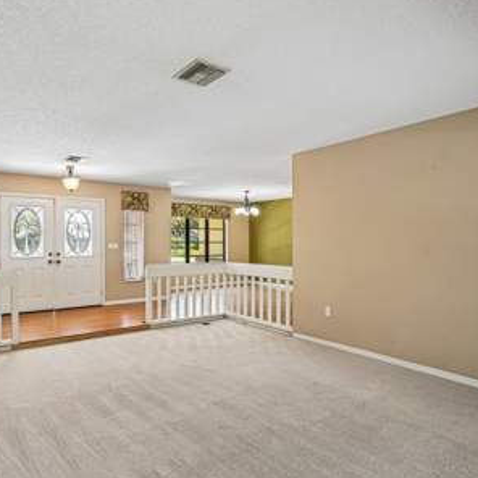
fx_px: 344
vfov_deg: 69.6
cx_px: 158
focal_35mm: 22
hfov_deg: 67.7
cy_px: 237
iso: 400
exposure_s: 1/13
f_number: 8
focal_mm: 16
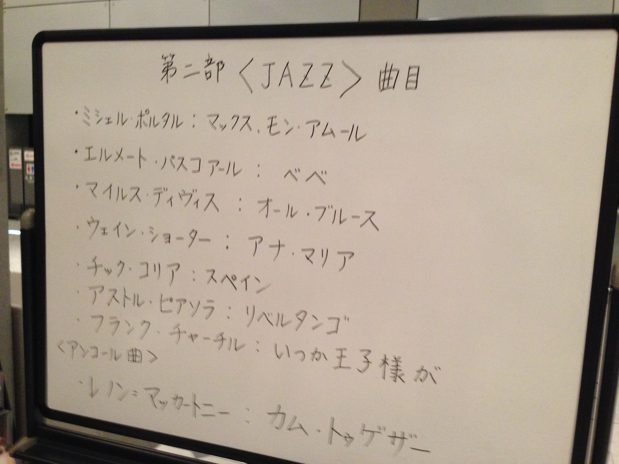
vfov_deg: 42.9
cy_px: 232
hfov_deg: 55.4
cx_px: 310
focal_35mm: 33
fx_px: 590
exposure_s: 1/20
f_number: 2.4
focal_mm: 4.12
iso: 320
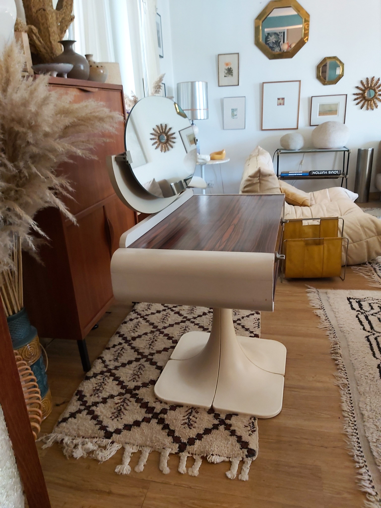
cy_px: 254
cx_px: 190
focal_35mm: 26
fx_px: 382
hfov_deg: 53.1
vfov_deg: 67.3
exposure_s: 1/40
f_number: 1.7
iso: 200
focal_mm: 3.92
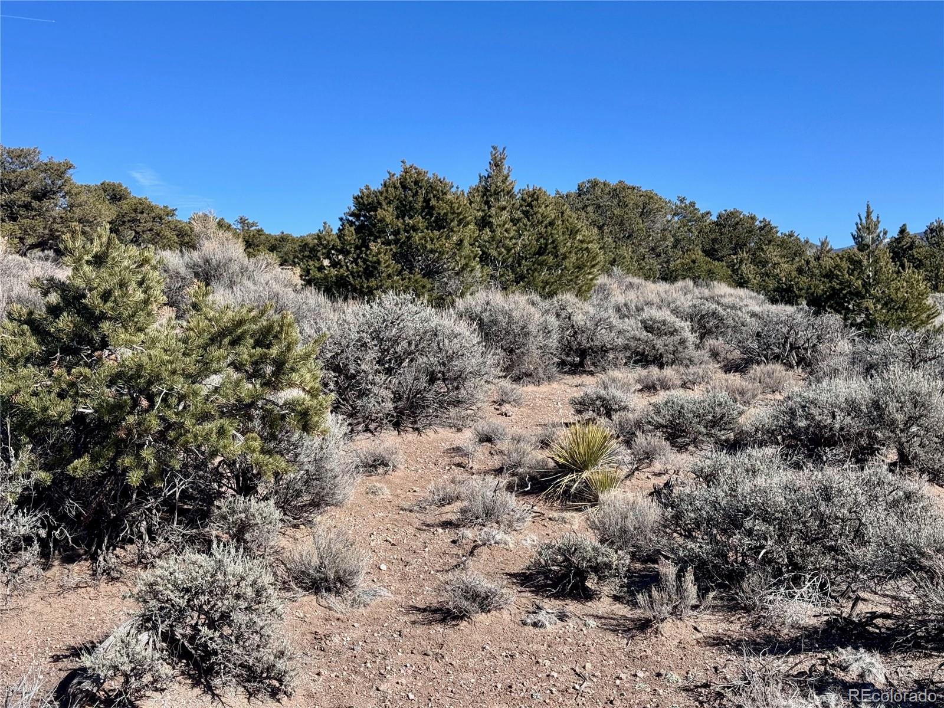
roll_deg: +0.7
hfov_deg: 39.7
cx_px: 472
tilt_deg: -1.0
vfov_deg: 30.3
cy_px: 354
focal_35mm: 48
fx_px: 1309
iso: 64
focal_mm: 6.76
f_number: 1.78
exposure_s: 1/4049
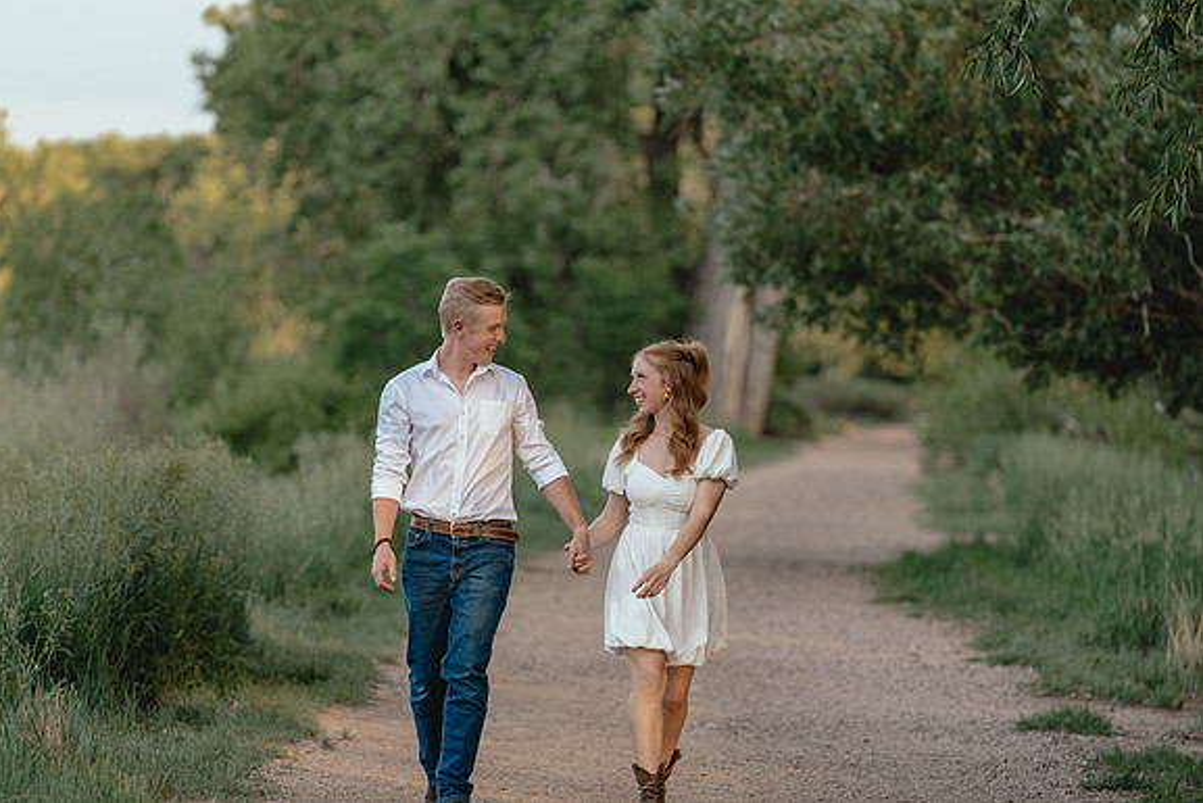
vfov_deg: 6.8
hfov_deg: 10.2
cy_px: 402
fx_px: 6718
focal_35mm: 201
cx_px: 600
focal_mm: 200
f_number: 3.5
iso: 125
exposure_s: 1/250
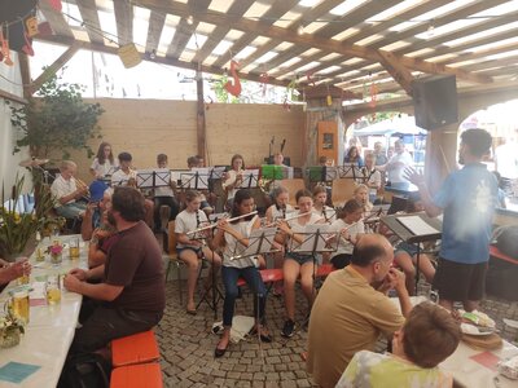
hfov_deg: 69.4
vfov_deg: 54.9
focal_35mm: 25
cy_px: 194
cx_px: 259
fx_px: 374
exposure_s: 1/100
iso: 53
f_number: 1.79
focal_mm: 4.71
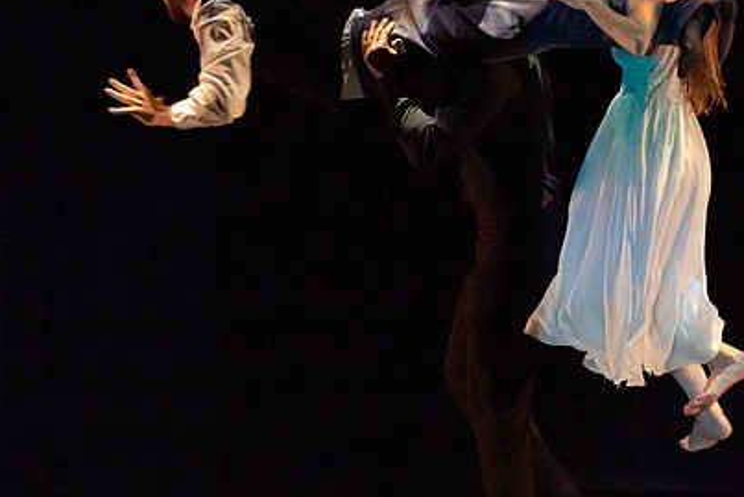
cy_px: 95
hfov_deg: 3.3
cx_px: 380
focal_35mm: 625
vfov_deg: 2.2
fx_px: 12921
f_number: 5.6
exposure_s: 1/320
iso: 6400
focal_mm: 358
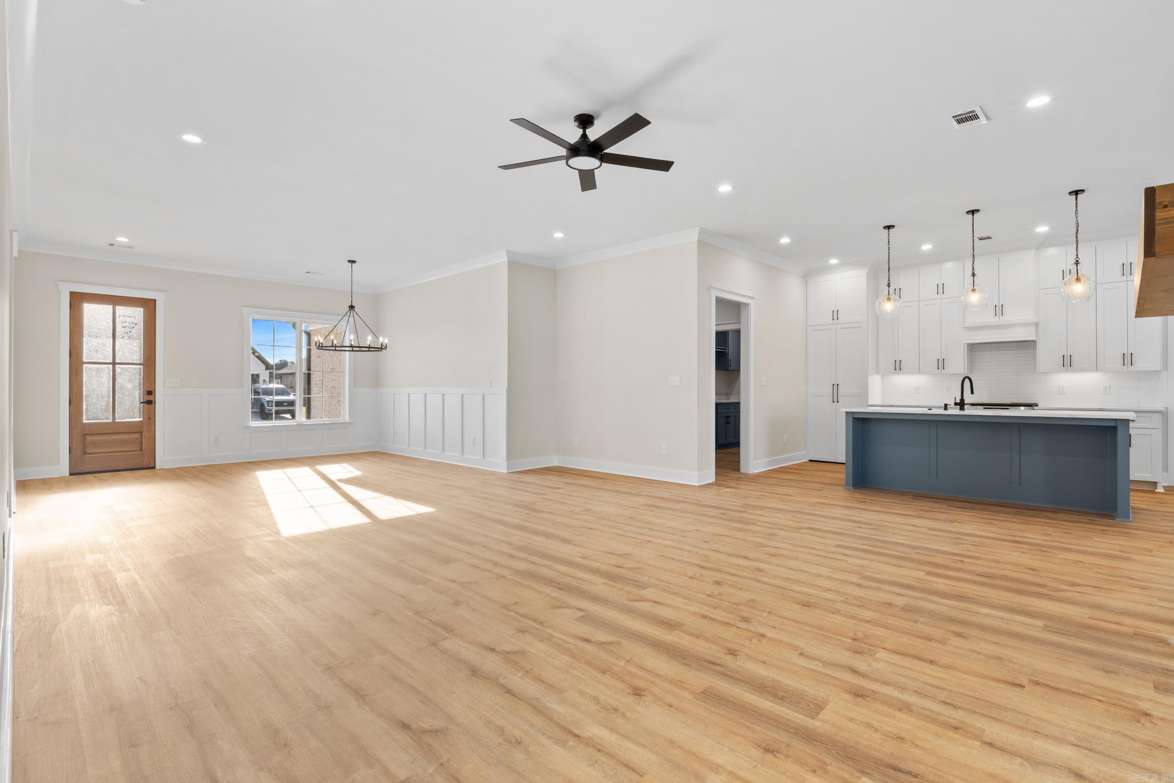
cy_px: 392
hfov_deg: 93.4
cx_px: 587
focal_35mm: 17
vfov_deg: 70.6
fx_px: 553
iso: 200
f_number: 9
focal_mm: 11.3
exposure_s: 1/8
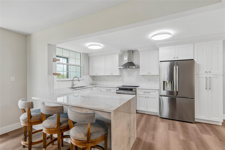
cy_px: 75
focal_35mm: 15
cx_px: 112
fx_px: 94
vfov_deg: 77.3
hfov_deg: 100.4
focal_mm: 10
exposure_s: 1/5
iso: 100
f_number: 7.1
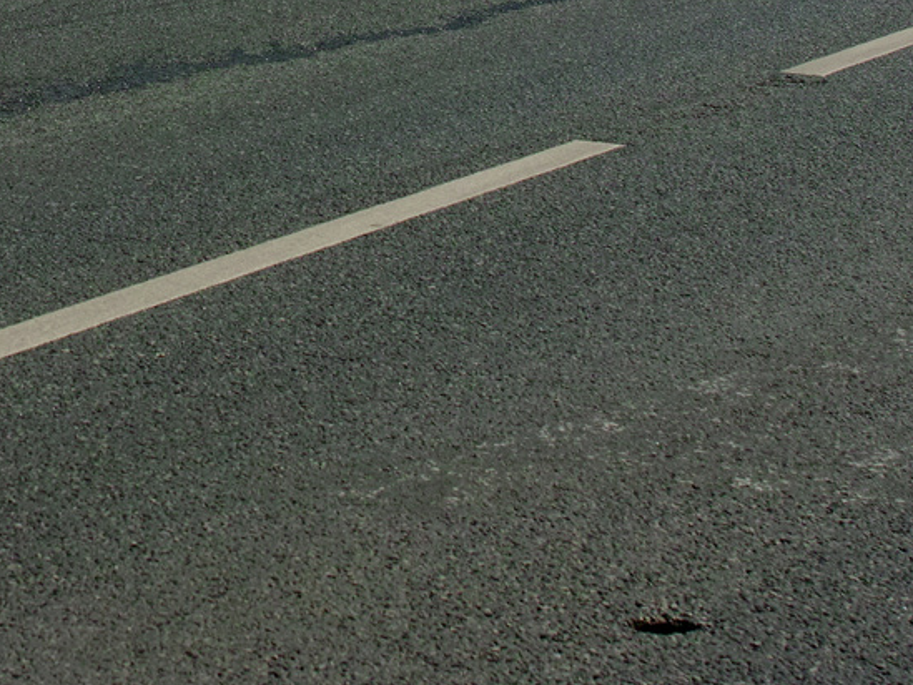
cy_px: -228
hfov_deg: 11.8
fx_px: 4368
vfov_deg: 8.8
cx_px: 78
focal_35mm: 166
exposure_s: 1/800
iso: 100
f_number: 5.6
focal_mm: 35
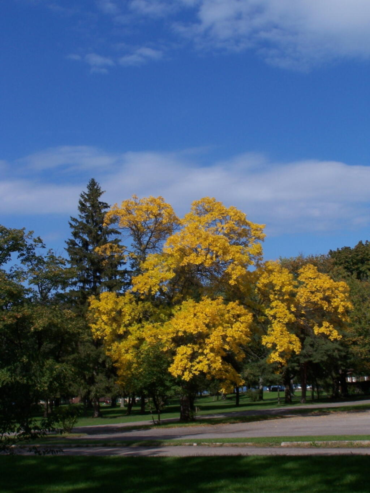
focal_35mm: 64
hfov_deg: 22.9
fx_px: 912
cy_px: 246
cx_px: 185
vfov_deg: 30.3
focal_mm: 10.7
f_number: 6.3
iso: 80
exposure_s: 1/800
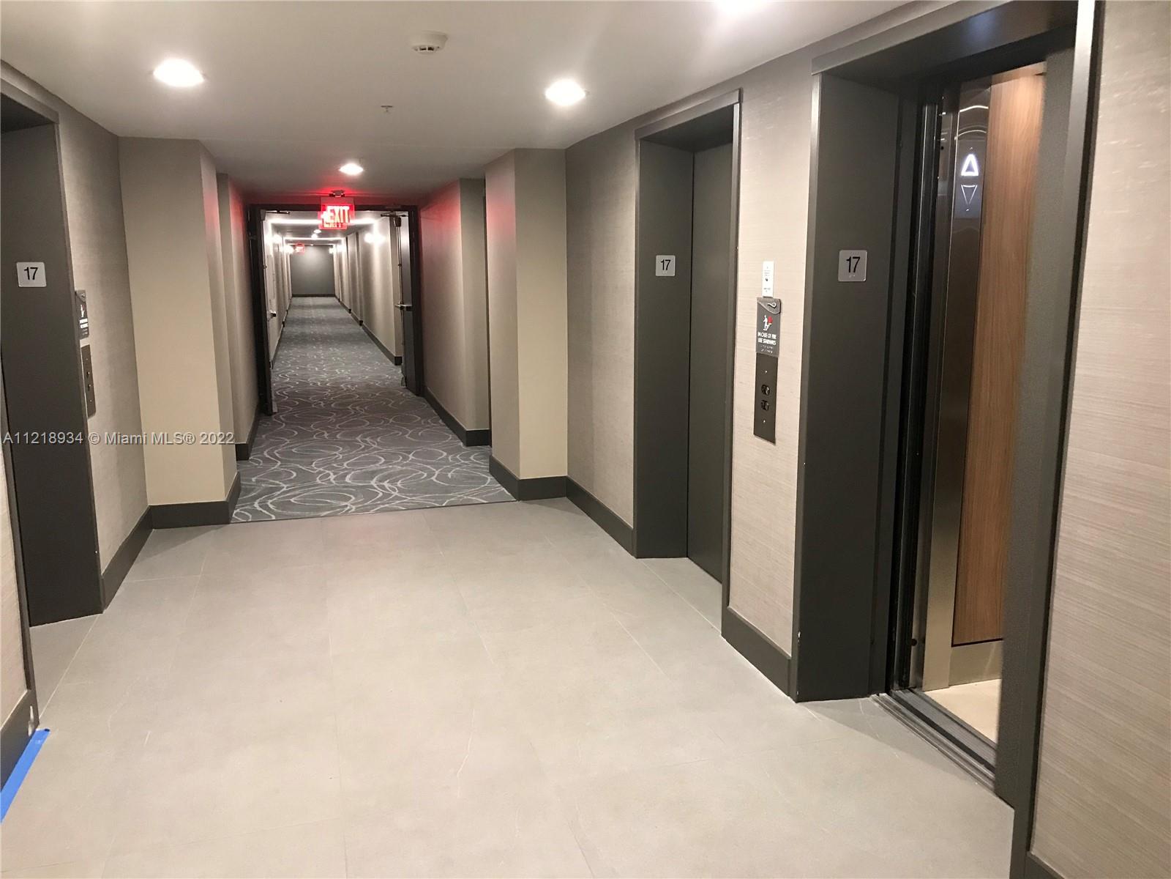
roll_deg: +0.5
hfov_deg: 63.4
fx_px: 947
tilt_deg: -9.8
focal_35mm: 28
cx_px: 586
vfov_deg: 49.7
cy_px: 440
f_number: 1.8
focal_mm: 3.99
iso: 100
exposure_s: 1/13
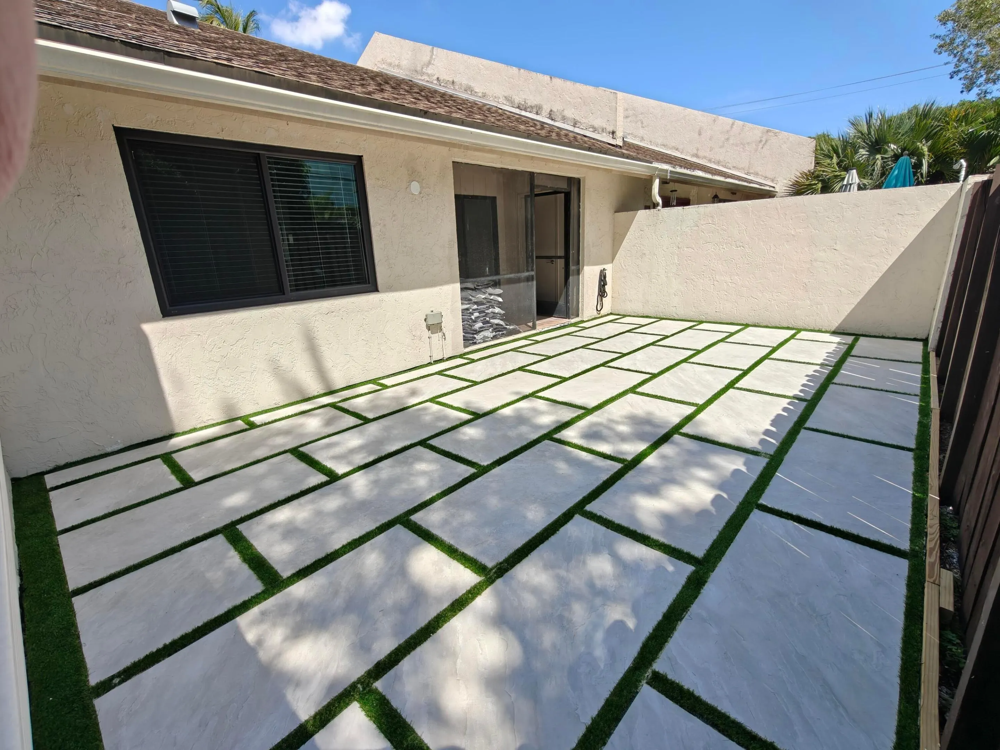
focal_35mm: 15
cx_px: 500
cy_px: 375
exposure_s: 1/287
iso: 64
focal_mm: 2.3
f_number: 2
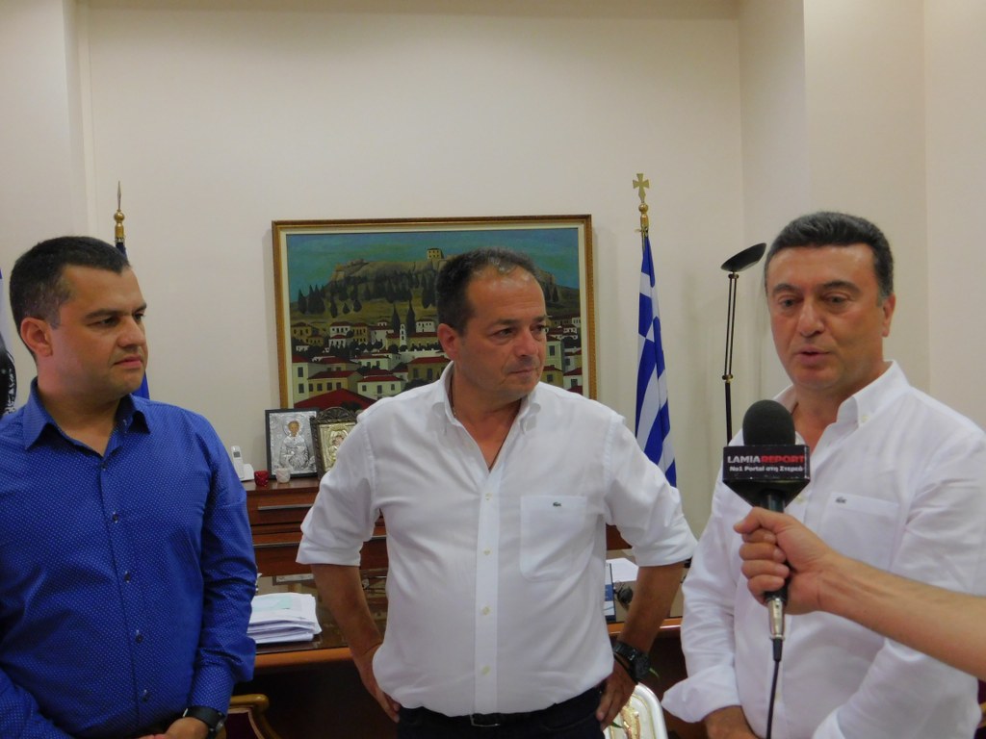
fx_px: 1025
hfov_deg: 51.4
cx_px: 493
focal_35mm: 36
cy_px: 370
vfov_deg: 39.7
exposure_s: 1/25
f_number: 3.5
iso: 400
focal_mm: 6.3
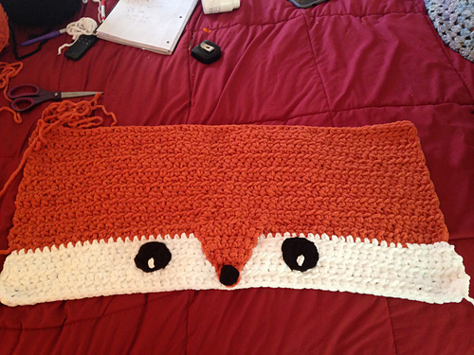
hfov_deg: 55.4
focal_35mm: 33
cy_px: 178
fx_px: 452
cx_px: 237
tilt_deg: -54.6
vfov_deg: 42.9
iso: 250
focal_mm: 4.12
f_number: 2.4
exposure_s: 1/20
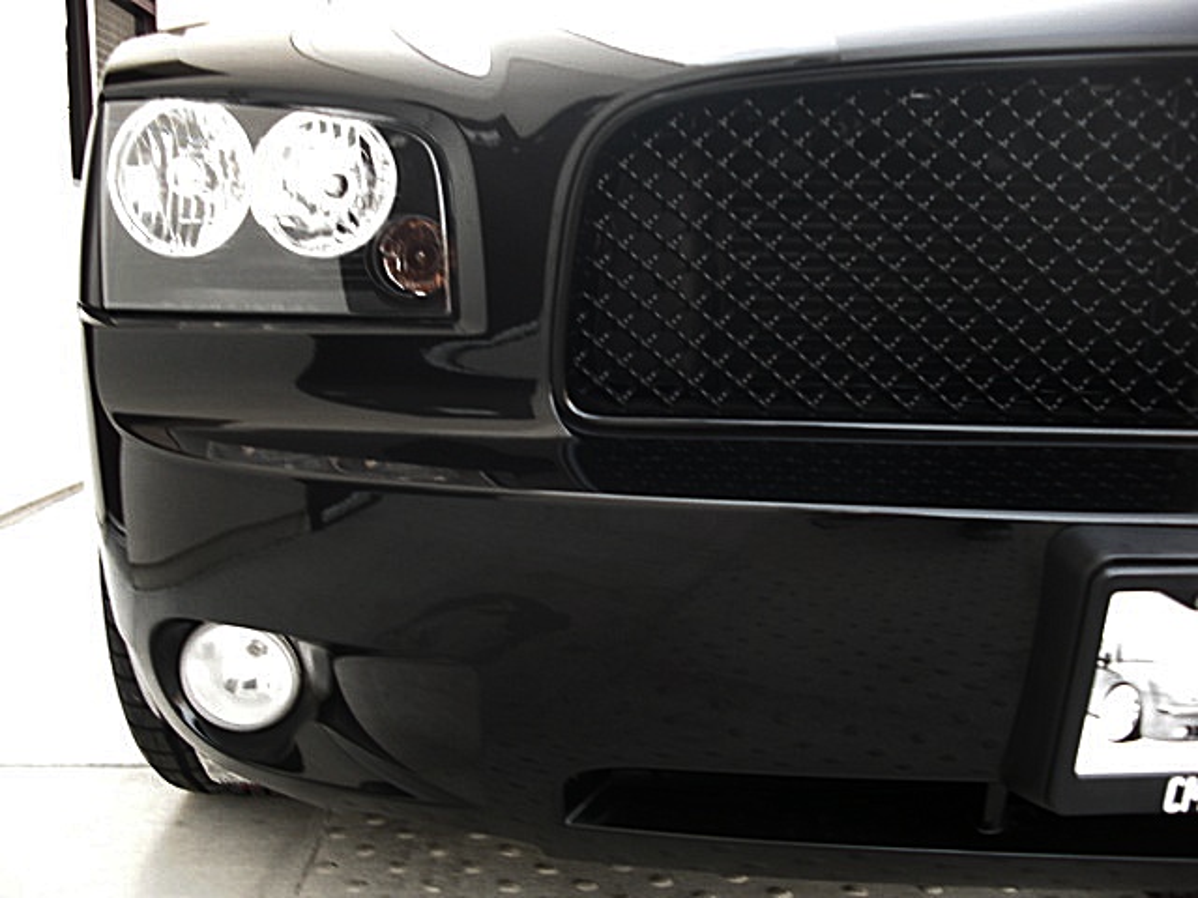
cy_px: 449
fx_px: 1246
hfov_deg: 51.4
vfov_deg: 39.7
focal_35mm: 36
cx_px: 599
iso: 100
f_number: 2.8
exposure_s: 1/60
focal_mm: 6.3
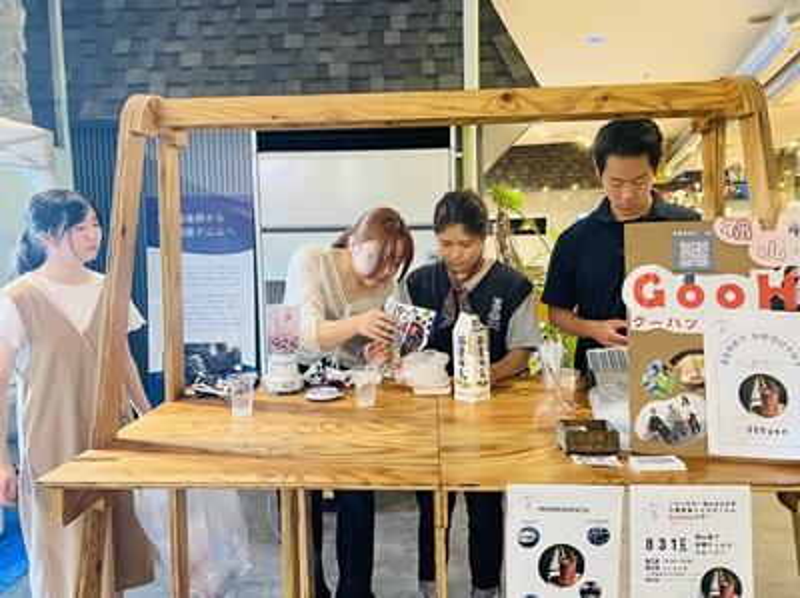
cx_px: 400
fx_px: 600
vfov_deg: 53.0
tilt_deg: -5.9
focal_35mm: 26
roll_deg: -1.1
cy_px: 299
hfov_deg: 67.4
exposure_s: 1/40
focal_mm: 5.7
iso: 400
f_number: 1.5
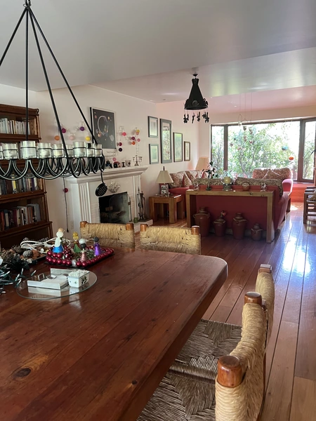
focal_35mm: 26
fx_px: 316
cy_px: 210
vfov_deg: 67.3
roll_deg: +1.3
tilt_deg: -9.6
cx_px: 158
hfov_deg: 53.1
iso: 320
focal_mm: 5.7
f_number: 1.5
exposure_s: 1/60
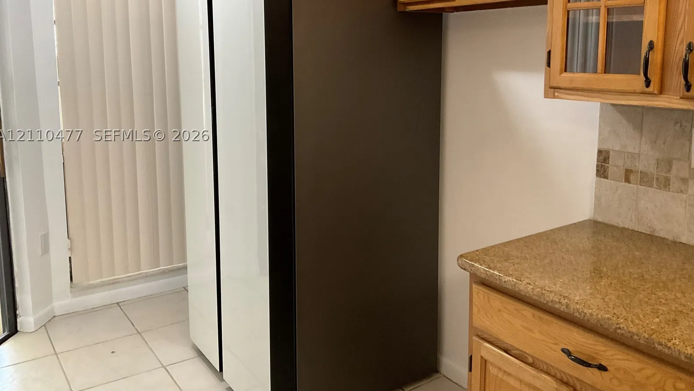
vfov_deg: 36.4
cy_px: 135
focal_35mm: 32
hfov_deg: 61.0
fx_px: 589
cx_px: 343
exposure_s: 1/60
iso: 200
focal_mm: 3
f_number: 1.8
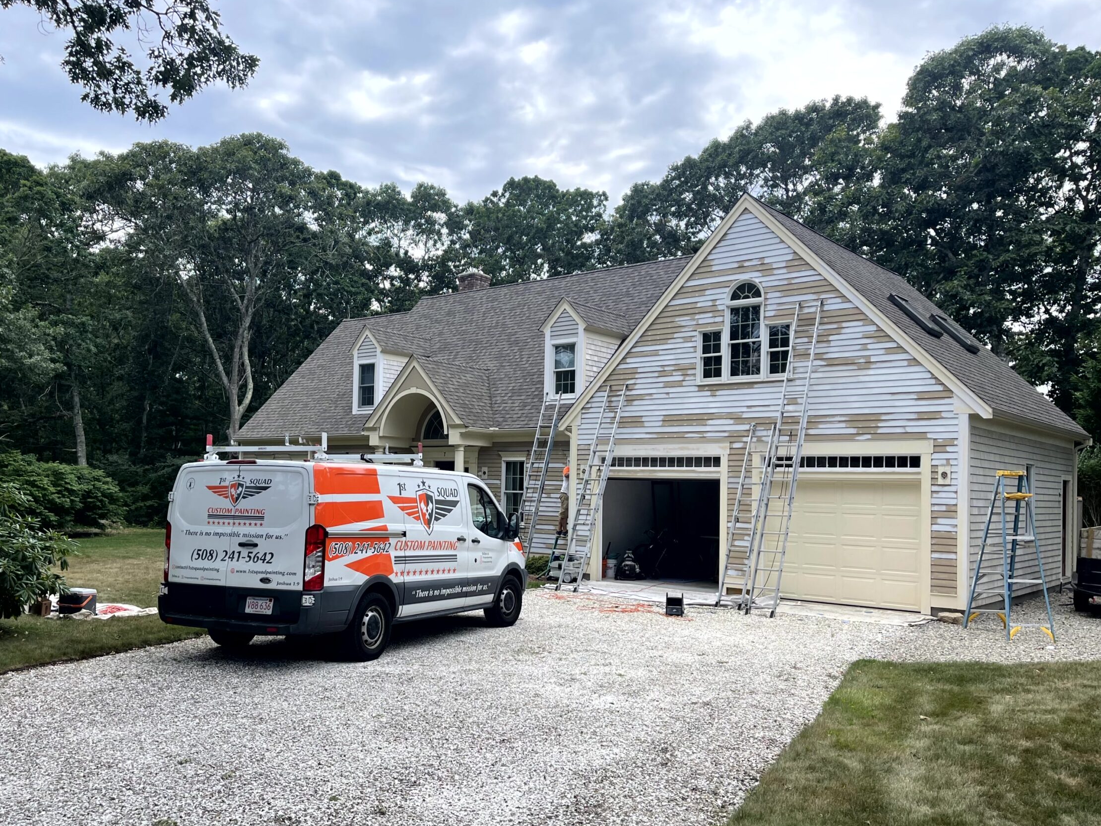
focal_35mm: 30
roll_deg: -1.8
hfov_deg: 59.8
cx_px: 484
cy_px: 463
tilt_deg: +1.5
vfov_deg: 46.7
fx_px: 954
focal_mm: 5.1
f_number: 1.6
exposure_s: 1/1439
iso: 32
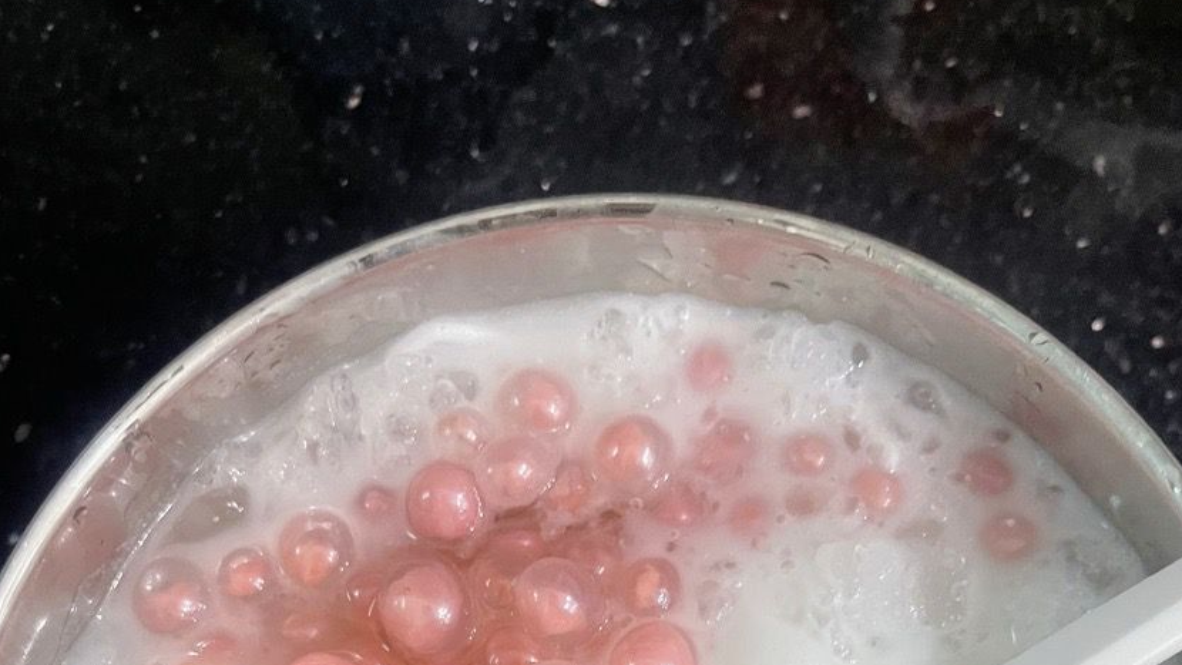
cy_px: 846
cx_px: 602
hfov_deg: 48.4
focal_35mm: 42
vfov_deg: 24.9
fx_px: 1316
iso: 500
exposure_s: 1/54
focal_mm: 5.1
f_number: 1.6
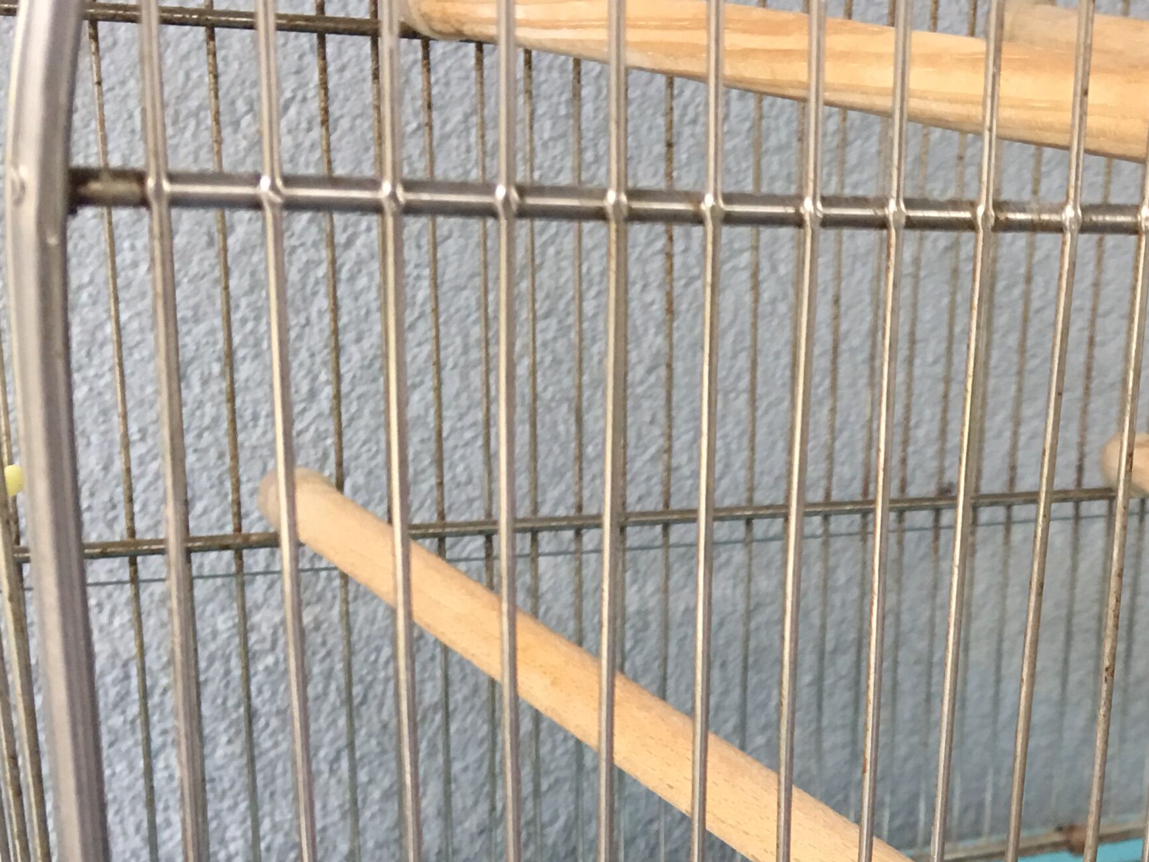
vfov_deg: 20.9
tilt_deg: -22.0
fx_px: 2224
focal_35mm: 67
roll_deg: -5.2
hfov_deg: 27.7
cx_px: 1077
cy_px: 951
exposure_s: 1/17
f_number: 2.2
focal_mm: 4.15
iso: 64
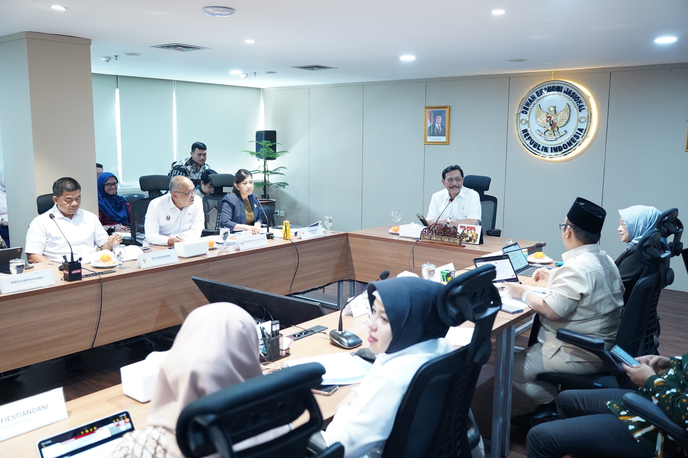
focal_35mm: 32
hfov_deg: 58.7
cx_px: 344
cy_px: 229
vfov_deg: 41.1
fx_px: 612
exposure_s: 1/125
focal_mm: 32
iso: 5000
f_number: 4
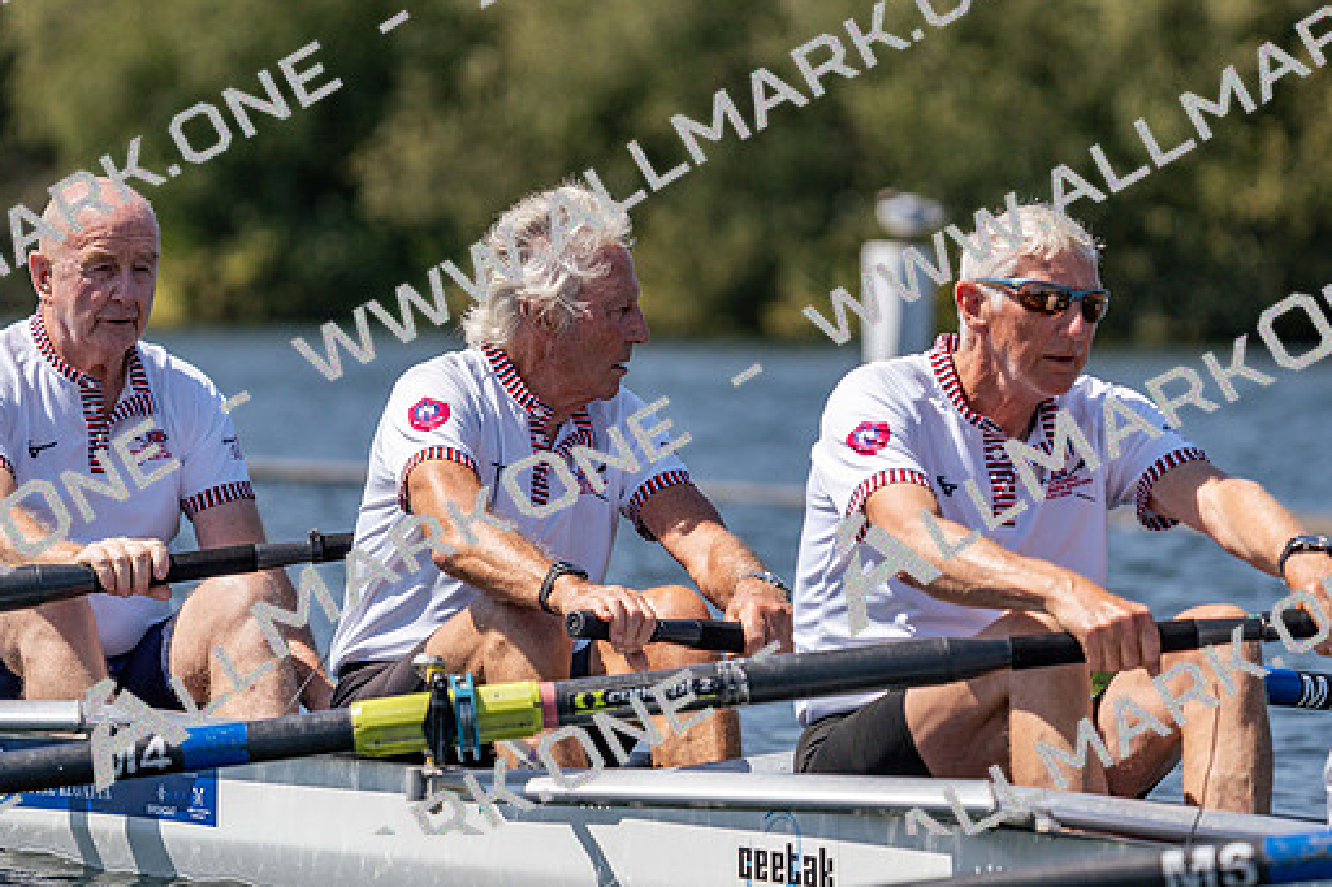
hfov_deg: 5.6
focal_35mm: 367
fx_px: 13574
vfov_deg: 3.7
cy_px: 389
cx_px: 614
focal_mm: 324
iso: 250
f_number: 6.3
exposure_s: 1/2000
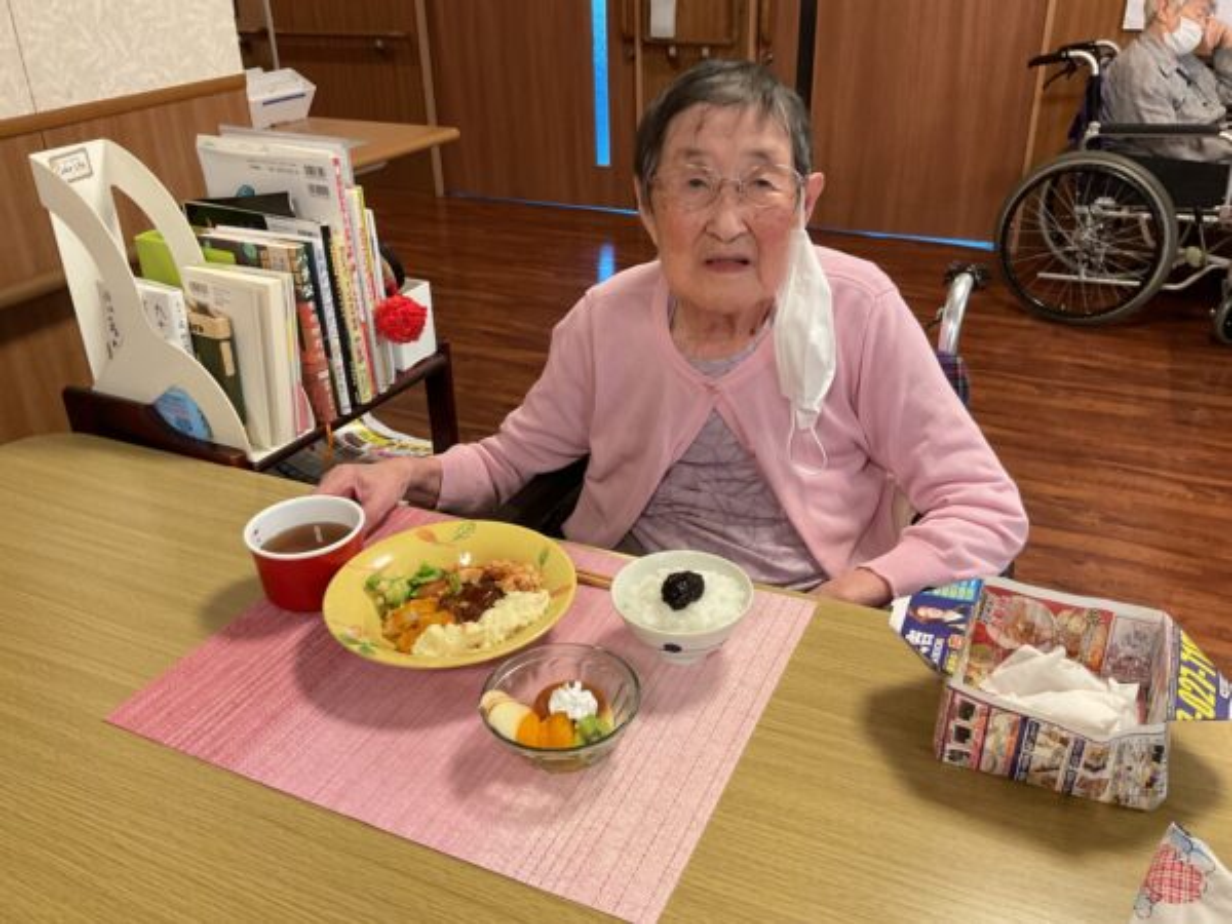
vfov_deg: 48.2
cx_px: 616
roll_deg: +2.7
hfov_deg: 61.7
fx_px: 1032
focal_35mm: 29
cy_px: 462
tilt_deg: -27.9
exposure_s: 1/60
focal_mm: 3
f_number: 1.8
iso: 160
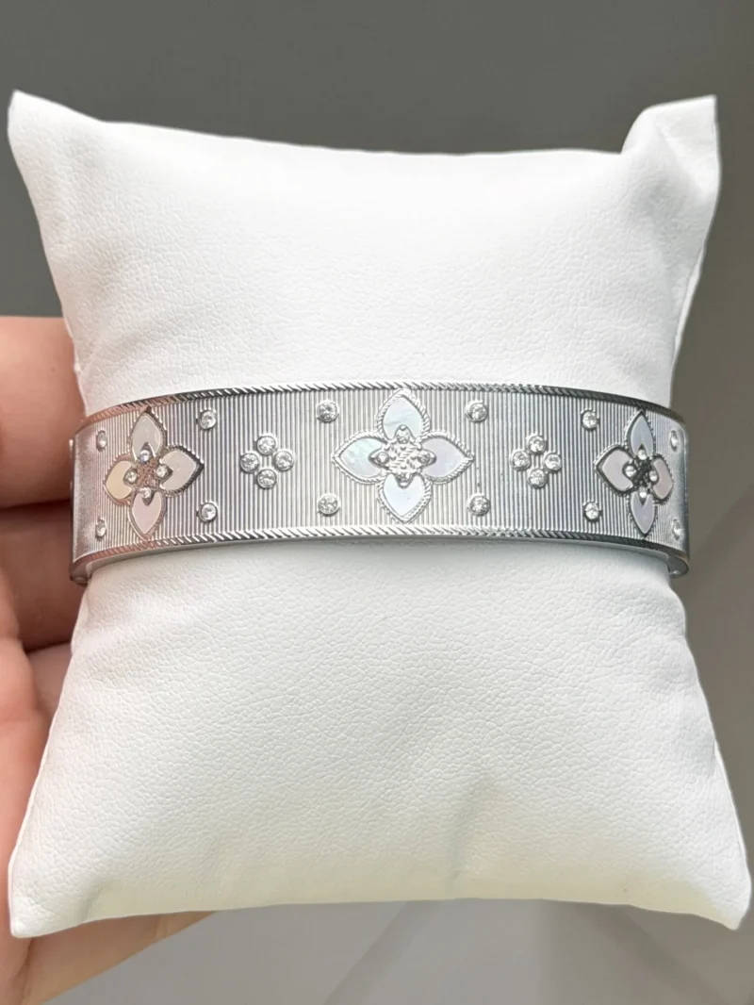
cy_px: 502
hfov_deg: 30.3
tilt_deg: -77.1
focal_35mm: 48
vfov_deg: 39.6
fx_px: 1393
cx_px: 377
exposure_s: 1/786
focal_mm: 6.76
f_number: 1.78
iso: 64
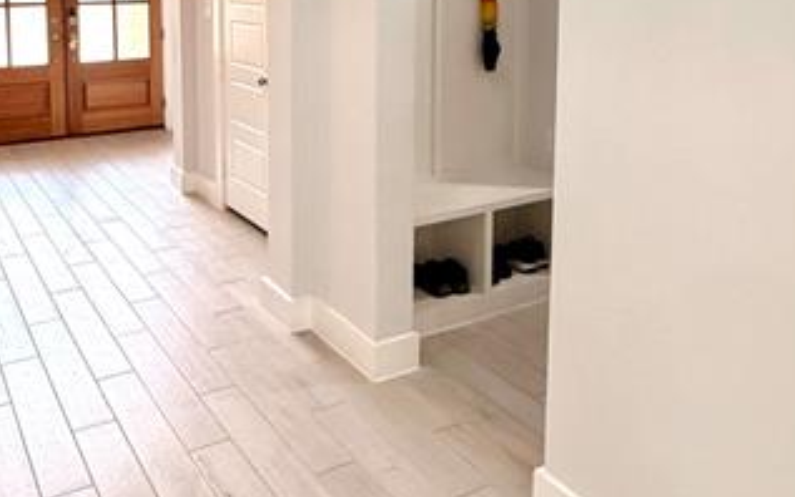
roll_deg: -0.1
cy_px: 43
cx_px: 311
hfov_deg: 53.6
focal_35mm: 36
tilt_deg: -5.1
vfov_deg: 33.3
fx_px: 780
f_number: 2.2
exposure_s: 1/120
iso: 250
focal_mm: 2.22
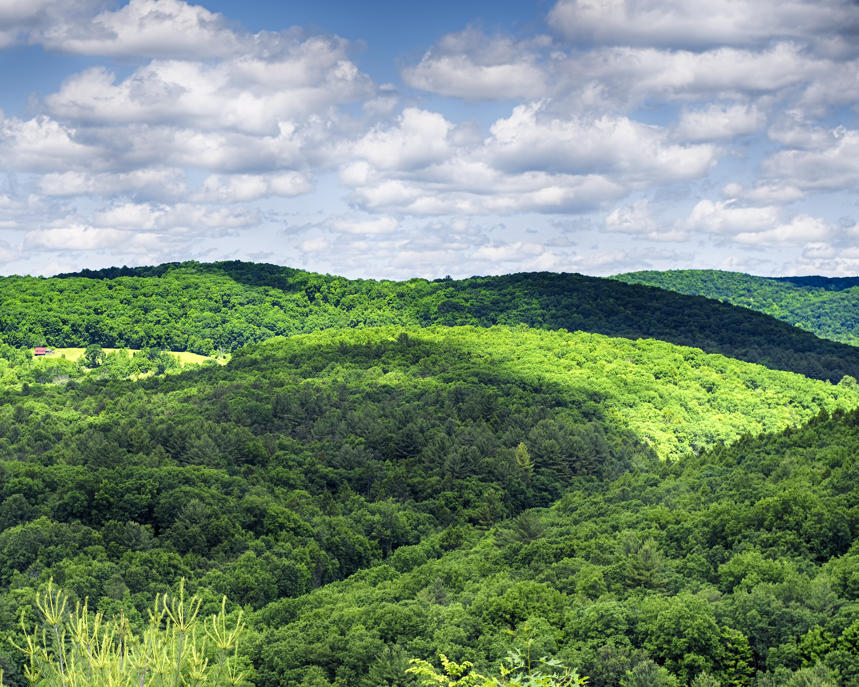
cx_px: 324
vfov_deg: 18.1
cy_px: 358
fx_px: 2161
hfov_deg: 22.4
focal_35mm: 85
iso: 100
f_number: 6.3
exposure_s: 1/250
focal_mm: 50
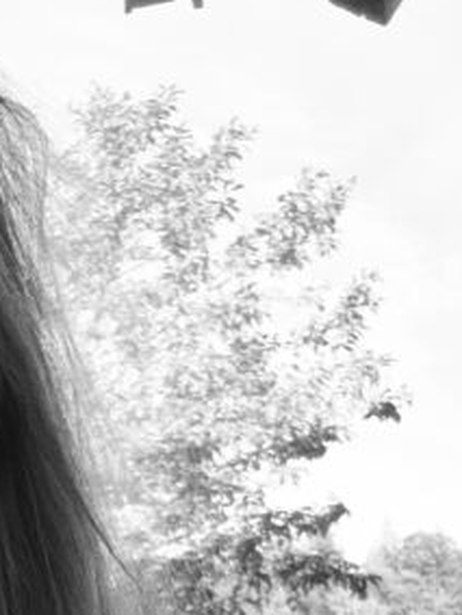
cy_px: 782
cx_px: -223
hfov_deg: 13.0
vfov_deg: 17.2
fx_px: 1922
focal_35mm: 108
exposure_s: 1/153
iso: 40
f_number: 1.9
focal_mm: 2.69
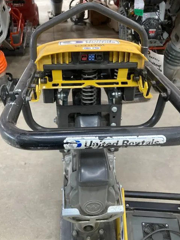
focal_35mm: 32
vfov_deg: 56.8
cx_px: 82
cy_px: 113
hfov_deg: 44.1
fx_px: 222
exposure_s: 1/60
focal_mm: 3.99
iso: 160
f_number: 1.8
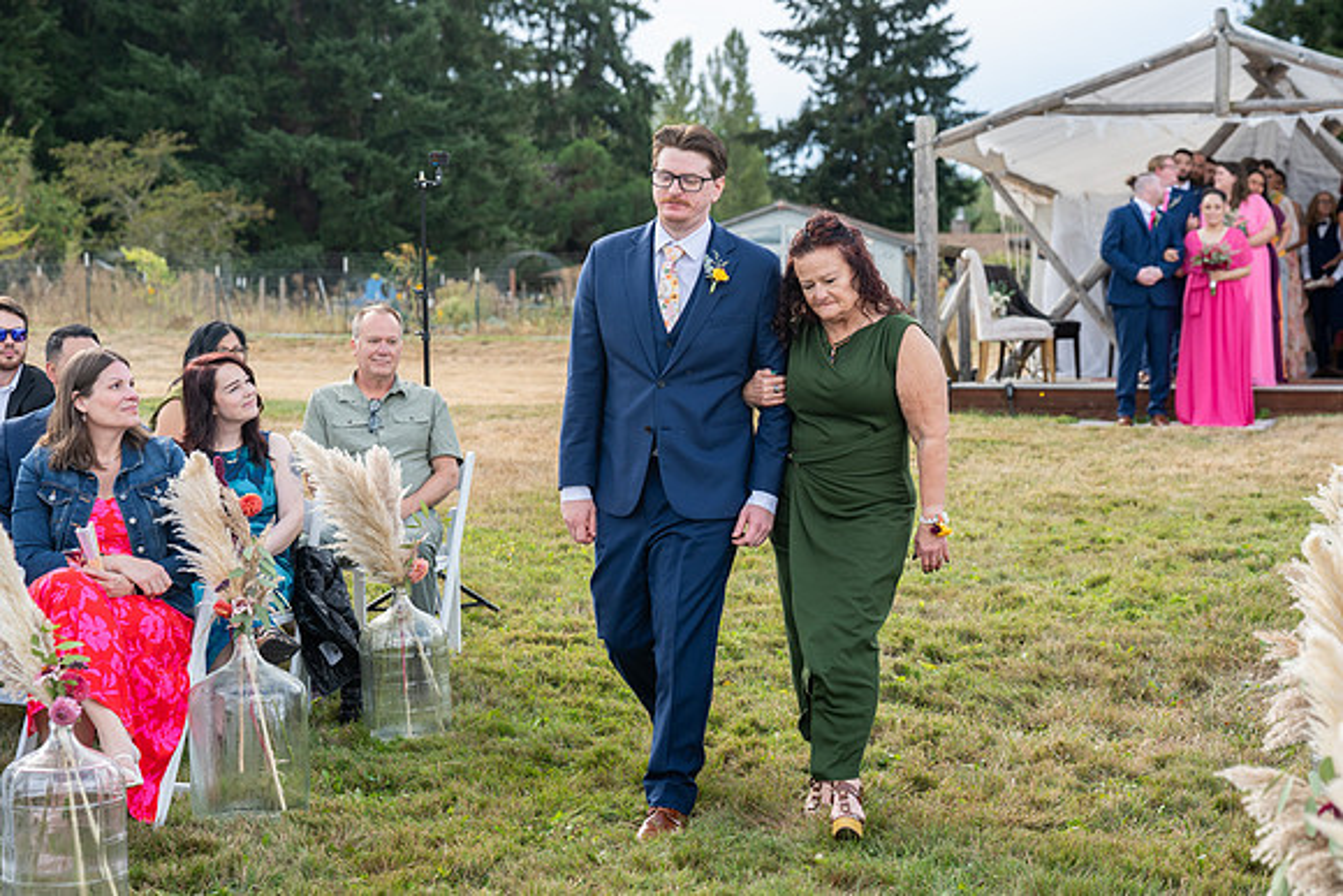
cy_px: 448
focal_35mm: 68
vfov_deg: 20.0
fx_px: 2537
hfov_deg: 29.6
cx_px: 672
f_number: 4.5
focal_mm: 68
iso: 400
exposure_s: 1/640
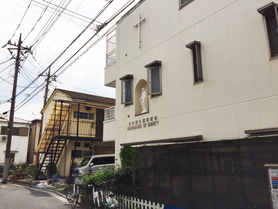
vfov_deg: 48.2
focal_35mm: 29
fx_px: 233
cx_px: 139
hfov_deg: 61.7
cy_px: 104
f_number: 2.2
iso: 32
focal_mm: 4.15
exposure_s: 1/6623
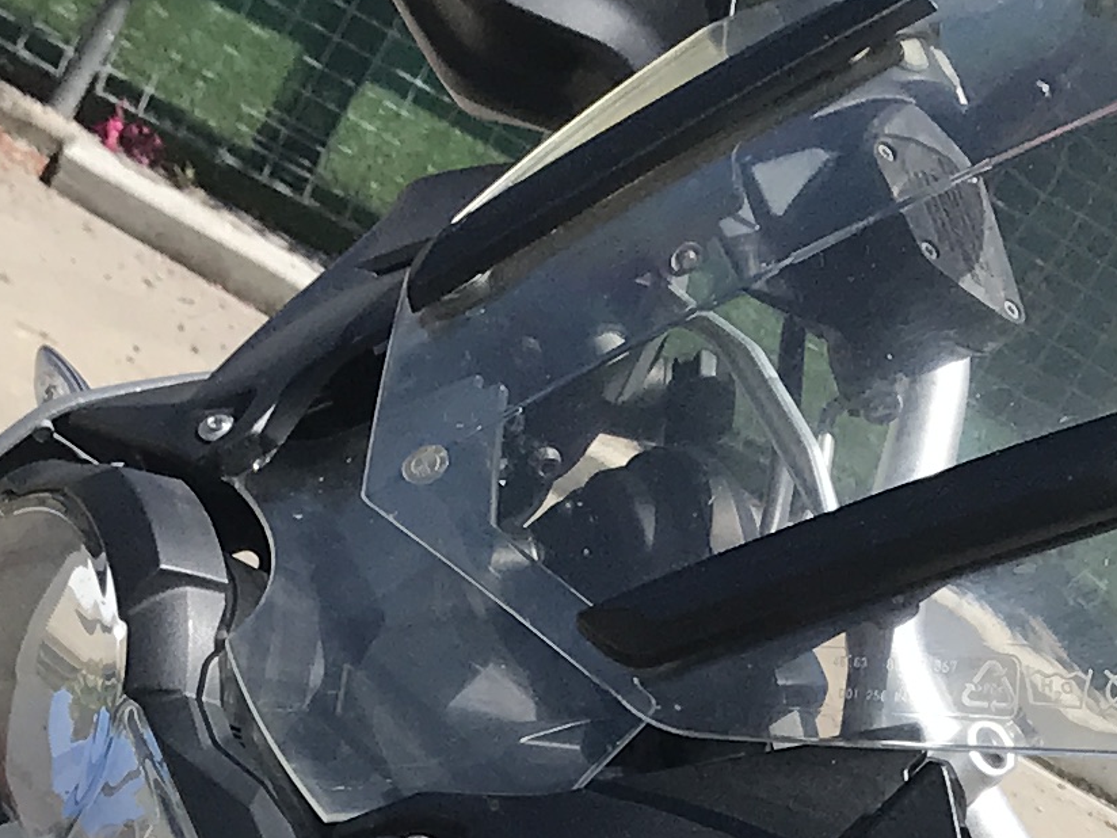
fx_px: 4421
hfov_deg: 14.4
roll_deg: -33.3
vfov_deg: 10.1
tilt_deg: -22.5
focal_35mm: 137
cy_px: 1656
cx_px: 483
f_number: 1.8
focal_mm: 3.99
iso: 20
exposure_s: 1/2591
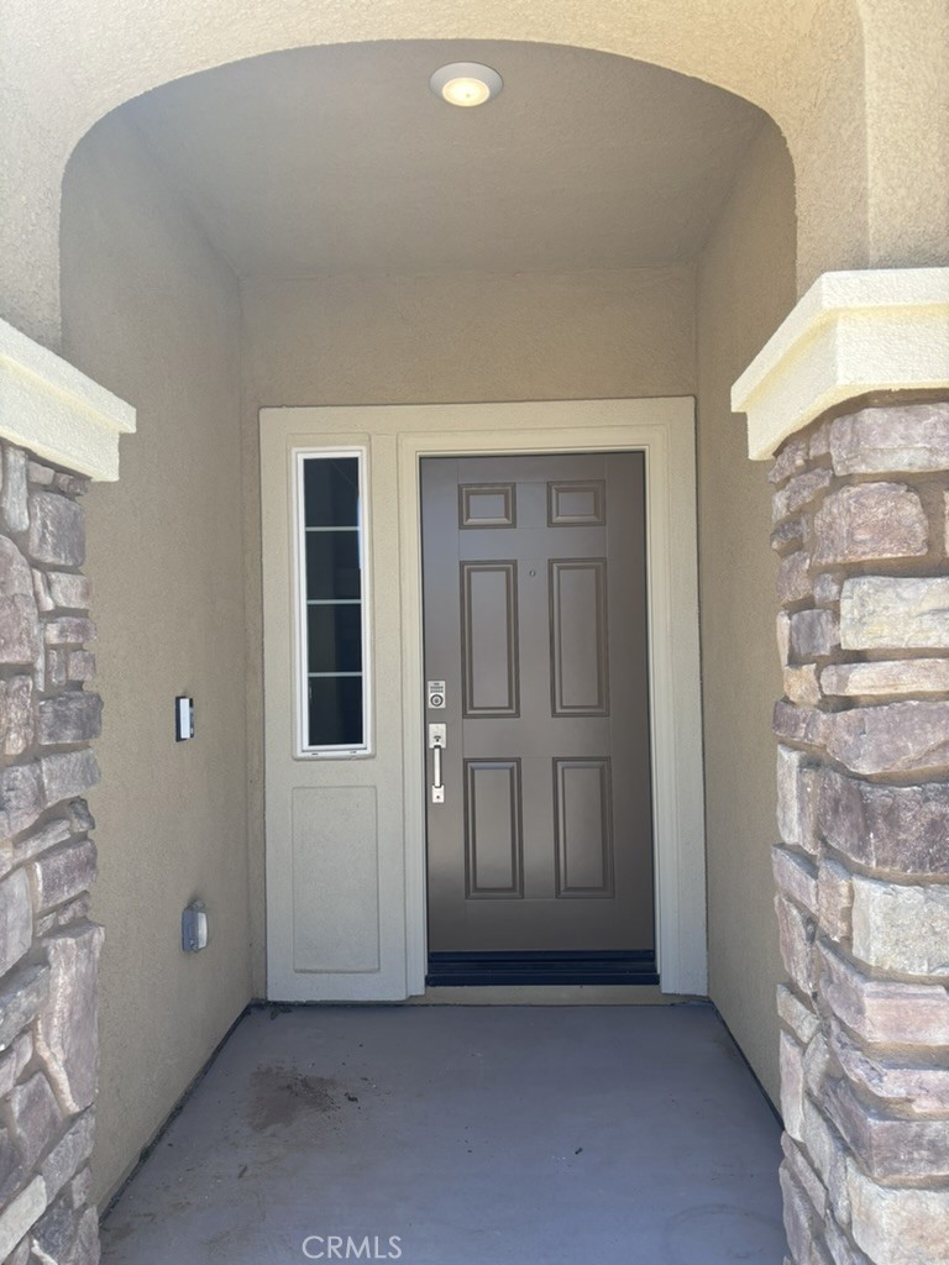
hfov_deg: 53.1
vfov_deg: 67.3
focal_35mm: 26
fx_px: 950
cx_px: 474
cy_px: 632
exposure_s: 1/544
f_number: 1.6
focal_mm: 5.96
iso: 50
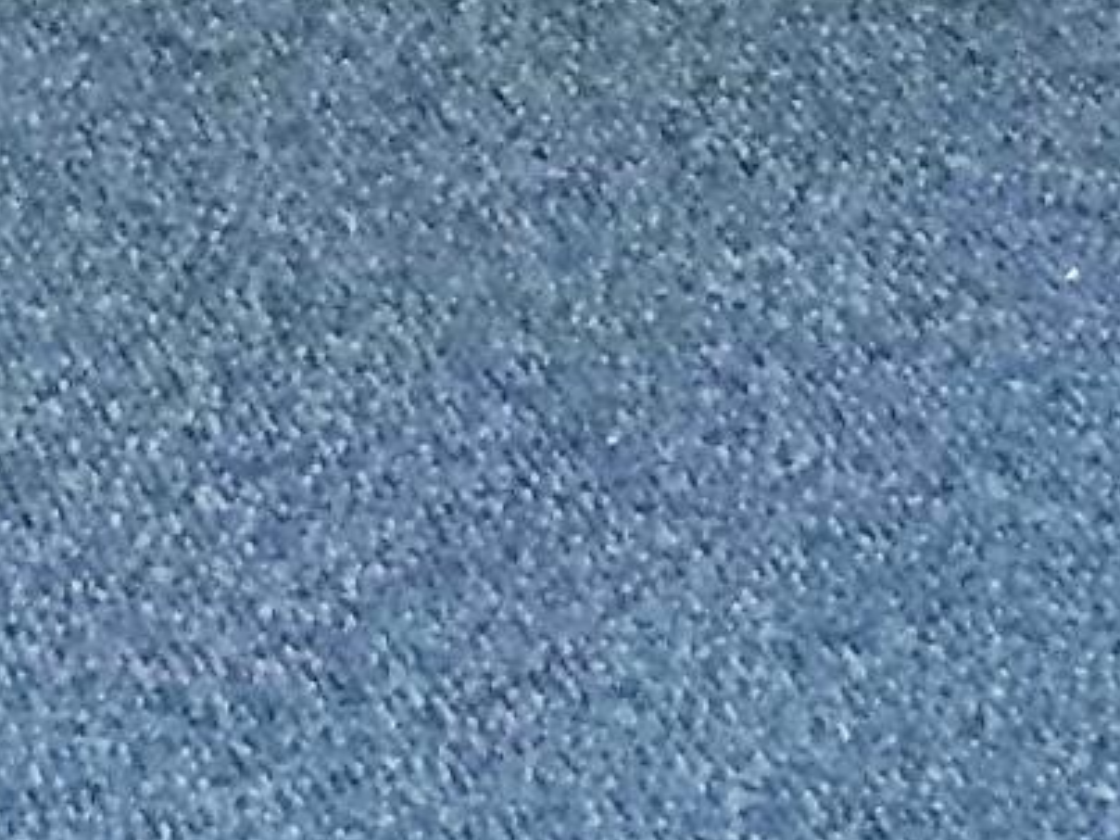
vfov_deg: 4.6
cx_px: -220
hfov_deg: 6.5
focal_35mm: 305
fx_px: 9865
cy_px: -1914
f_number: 3.6
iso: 800
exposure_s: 1/15
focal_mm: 7.2
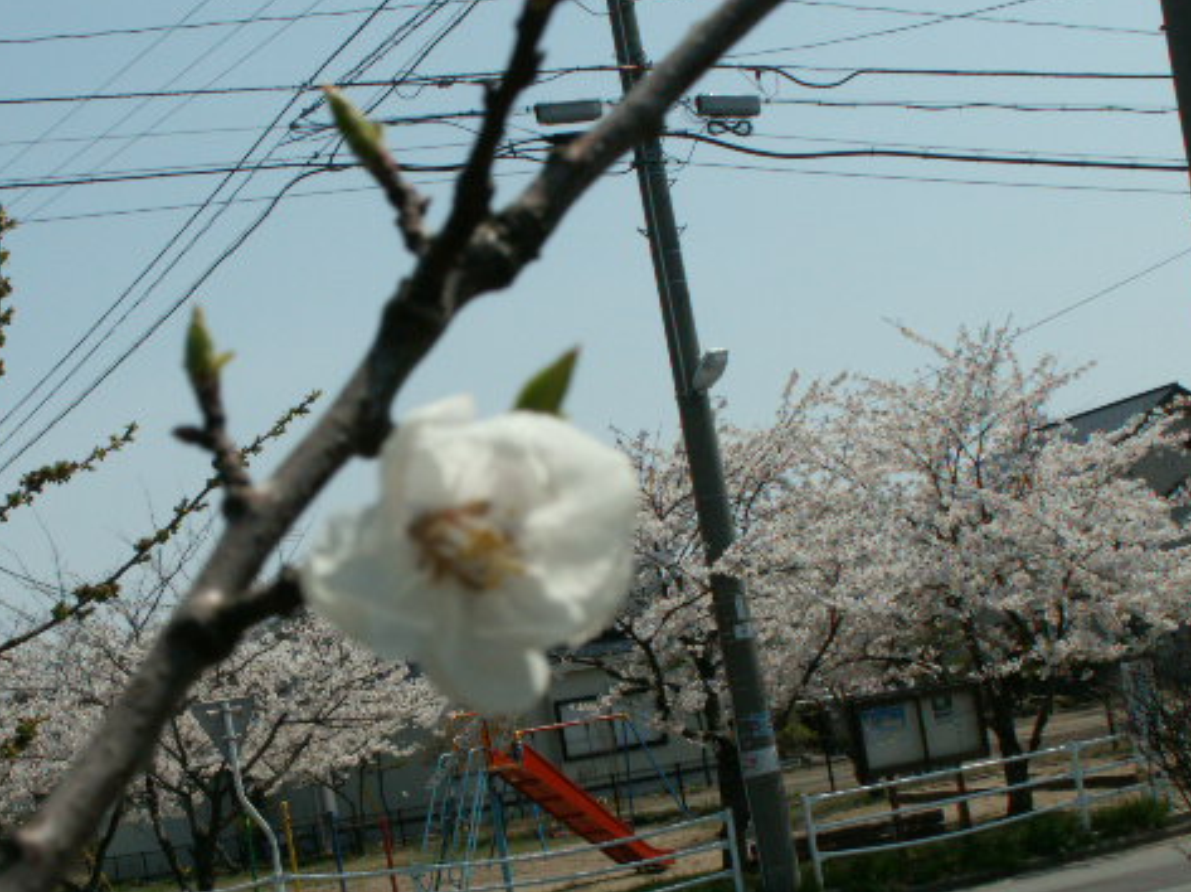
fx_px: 2235
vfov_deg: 22.5
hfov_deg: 29.7
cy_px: 569
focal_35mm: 65
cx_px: 453
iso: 50
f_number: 8
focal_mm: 8.03
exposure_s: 1/320
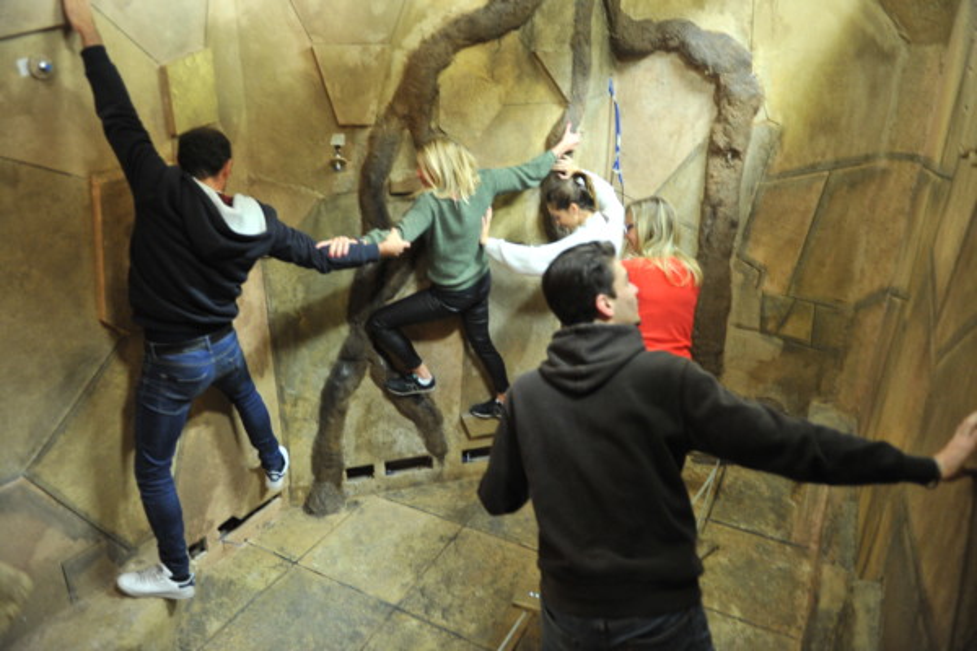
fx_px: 651
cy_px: 326
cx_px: 488
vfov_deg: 53.1
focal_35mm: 24
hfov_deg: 73.7
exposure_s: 1/80
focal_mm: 24
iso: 3200
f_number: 2.8
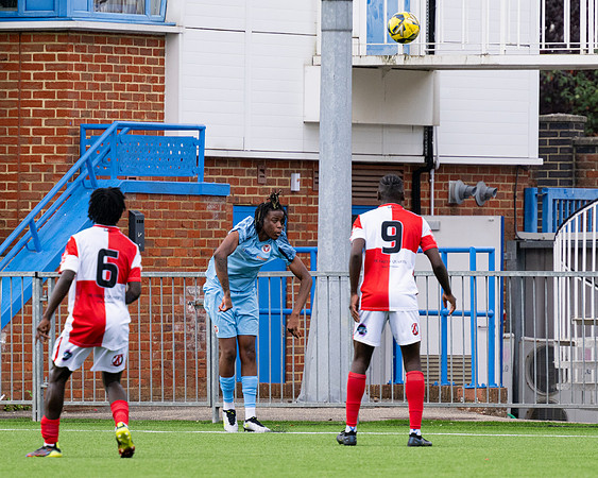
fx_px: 8908
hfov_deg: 3.8
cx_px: 289
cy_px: 313
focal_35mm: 503
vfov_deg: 3.1
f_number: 4
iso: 400
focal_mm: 220
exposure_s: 1/2000
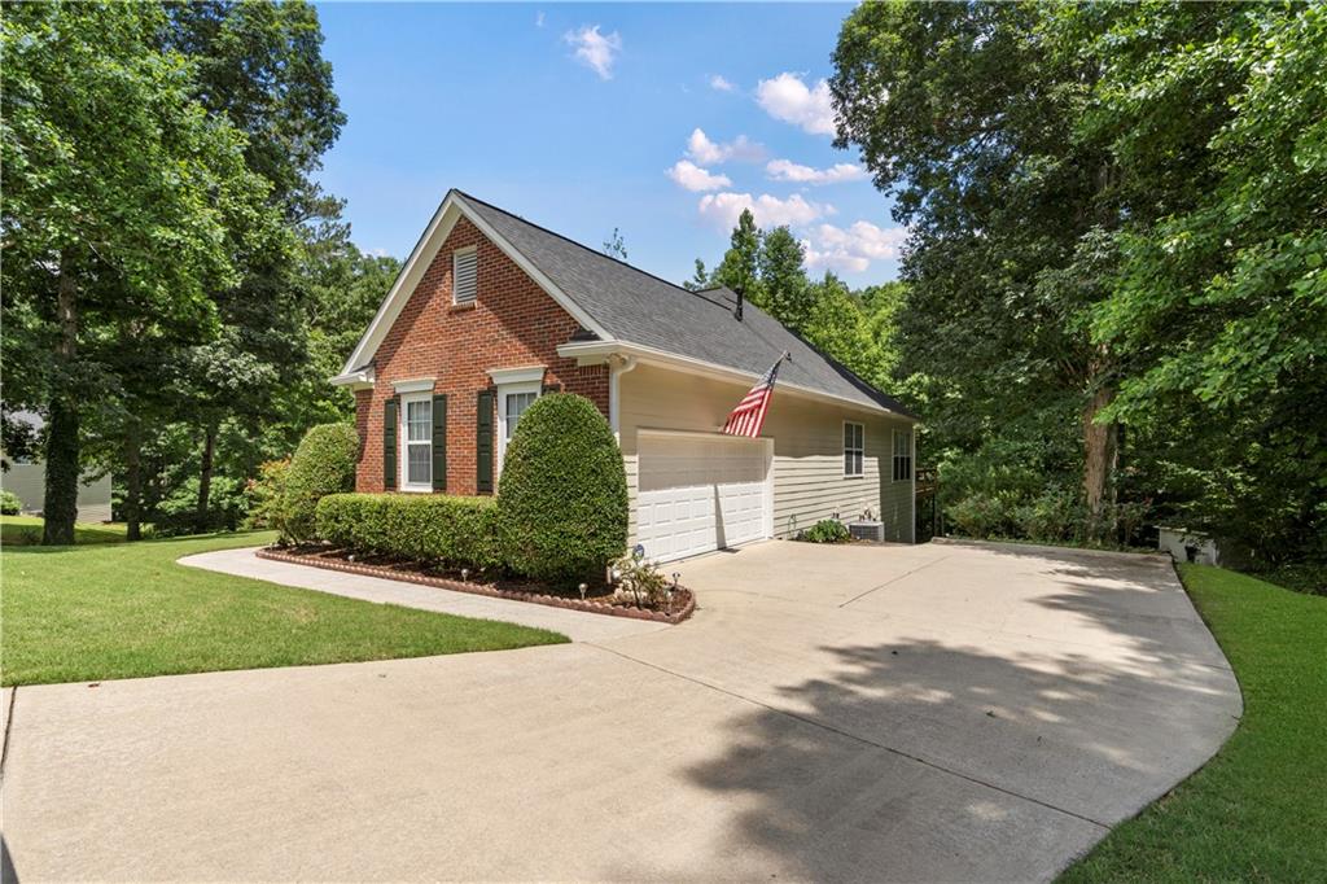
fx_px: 590
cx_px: 664
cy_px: 442
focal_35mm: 16
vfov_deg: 73.7
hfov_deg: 96.8
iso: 200
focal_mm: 16
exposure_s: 1/50
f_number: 8
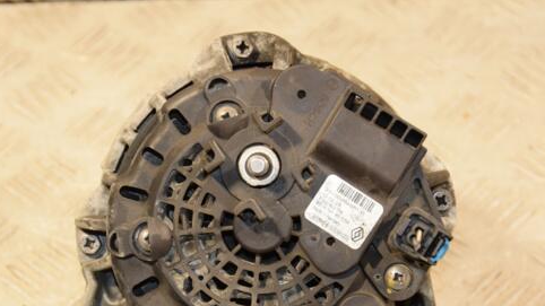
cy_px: 225
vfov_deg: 9.4
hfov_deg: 16.6
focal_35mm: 129
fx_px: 1864
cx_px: 260
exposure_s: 1/125
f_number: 5.3
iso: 800
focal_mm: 66
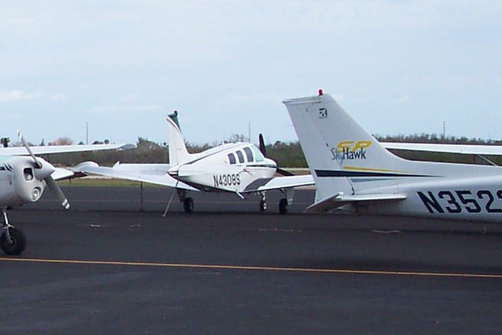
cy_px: 188
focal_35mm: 111
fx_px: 1548
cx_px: -126
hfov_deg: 17.4
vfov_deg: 12.3
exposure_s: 1/700
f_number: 4.8
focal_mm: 8
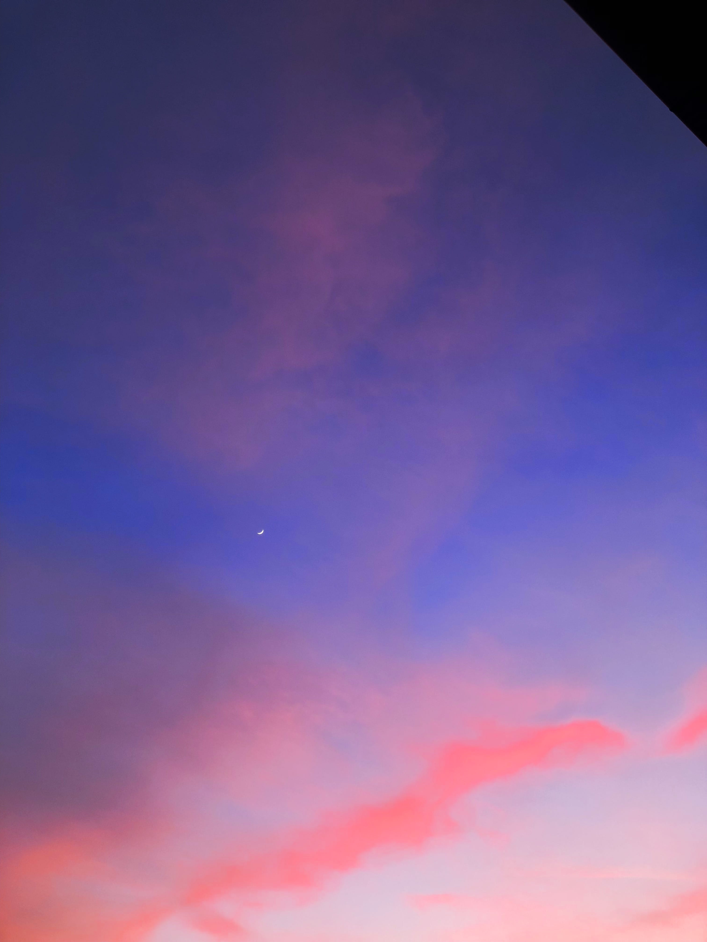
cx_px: 354
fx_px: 762
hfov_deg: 49.7
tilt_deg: +46.5
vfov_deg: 63.4
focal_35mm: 28
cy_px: 471
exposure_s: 1/33
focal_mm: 3.99
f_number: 1.8
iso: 25
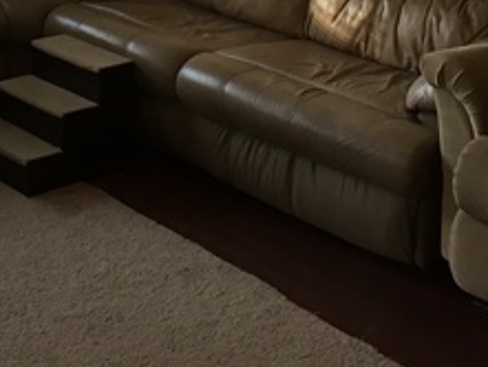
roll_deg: +0.3
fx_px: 1185
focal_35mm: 84
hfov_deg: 22.7
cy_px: -157
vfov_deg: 16.3
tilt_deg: -6.8
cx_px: 49
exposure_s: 1/40
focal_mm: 4.15
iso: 32
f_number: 2.2
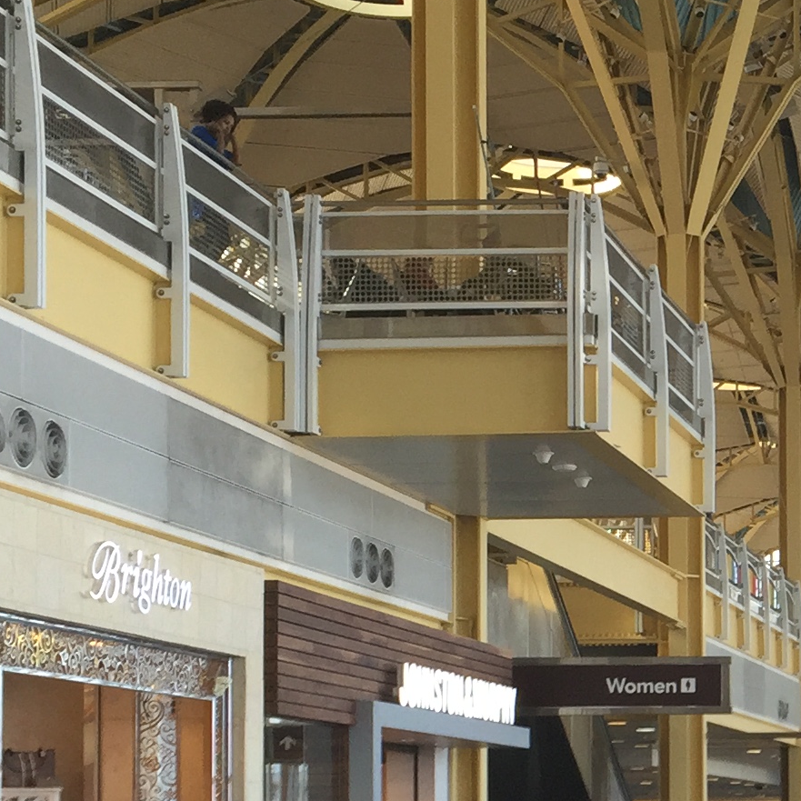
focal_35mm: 95
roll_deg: +0.5
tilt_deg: +3.8
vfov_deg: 17.9
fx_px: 2487
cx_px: 1068
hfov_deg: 17.1
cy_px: 779
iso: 50
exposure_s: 1/120
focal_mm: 4.15
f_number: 2.2
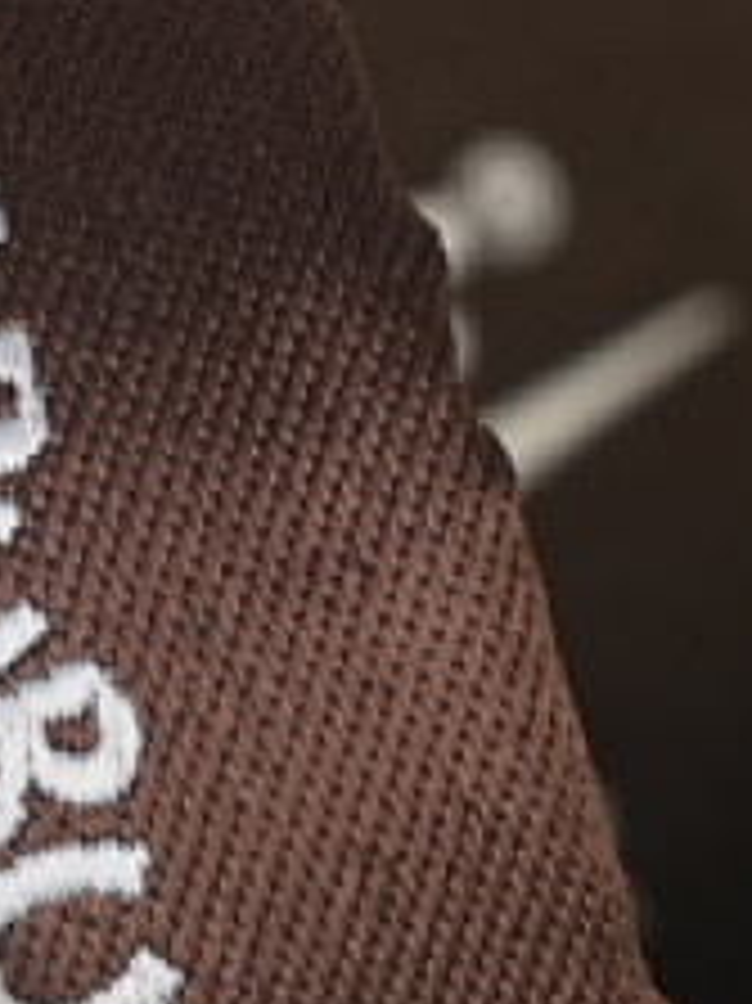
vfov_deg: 5.7
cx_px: -144
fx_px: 10119
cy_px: 707
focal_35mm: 349
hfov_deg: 4.2
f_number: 7.1
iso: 160
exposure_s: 1/100
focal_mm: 50
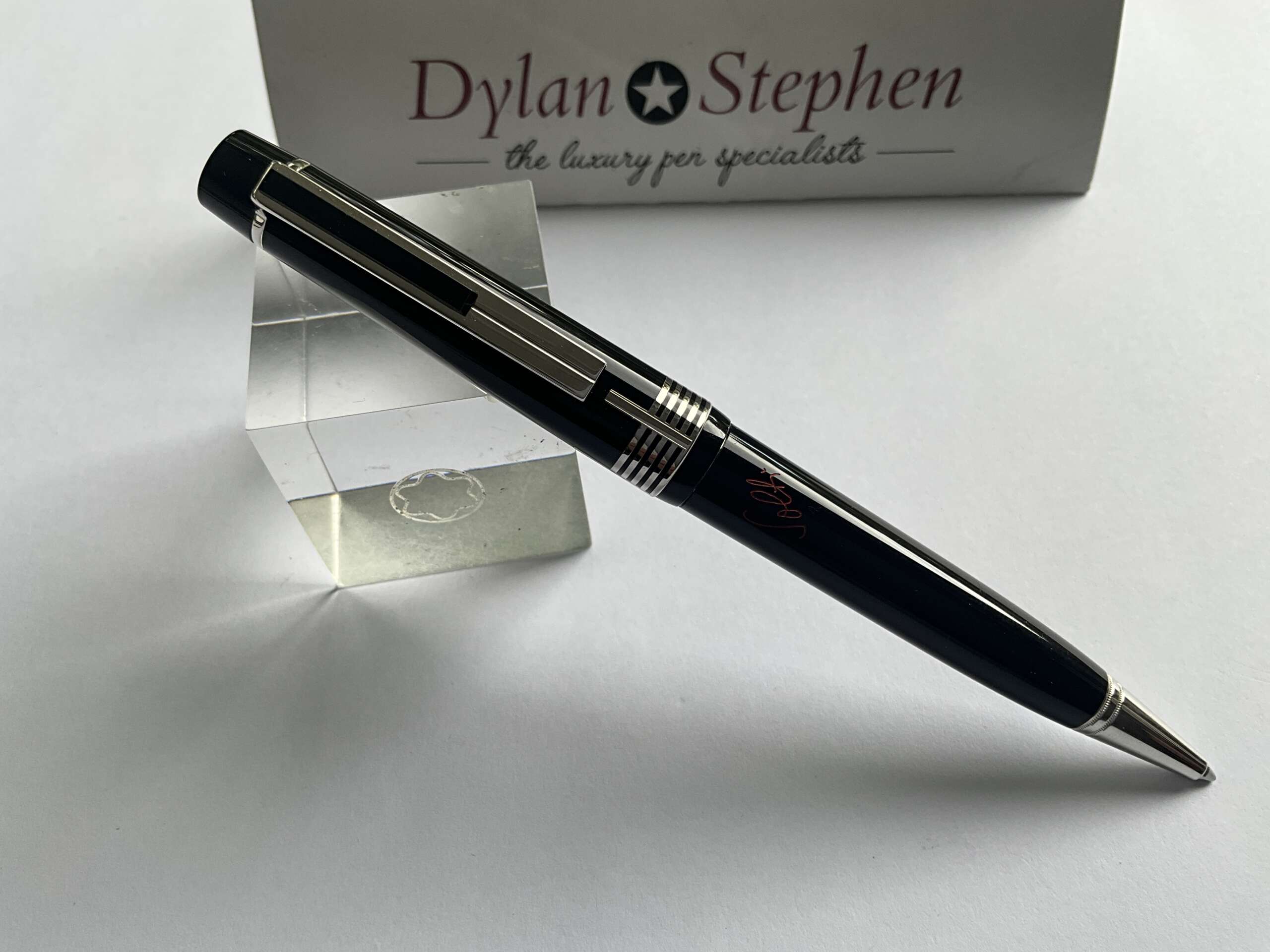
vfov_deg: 48.2
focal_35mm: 29
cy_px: 476
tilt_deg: -56.0
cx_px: 635
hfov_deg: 61.7
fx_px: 1064
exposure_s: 1/122
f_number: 1.8
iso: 25
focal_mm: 3
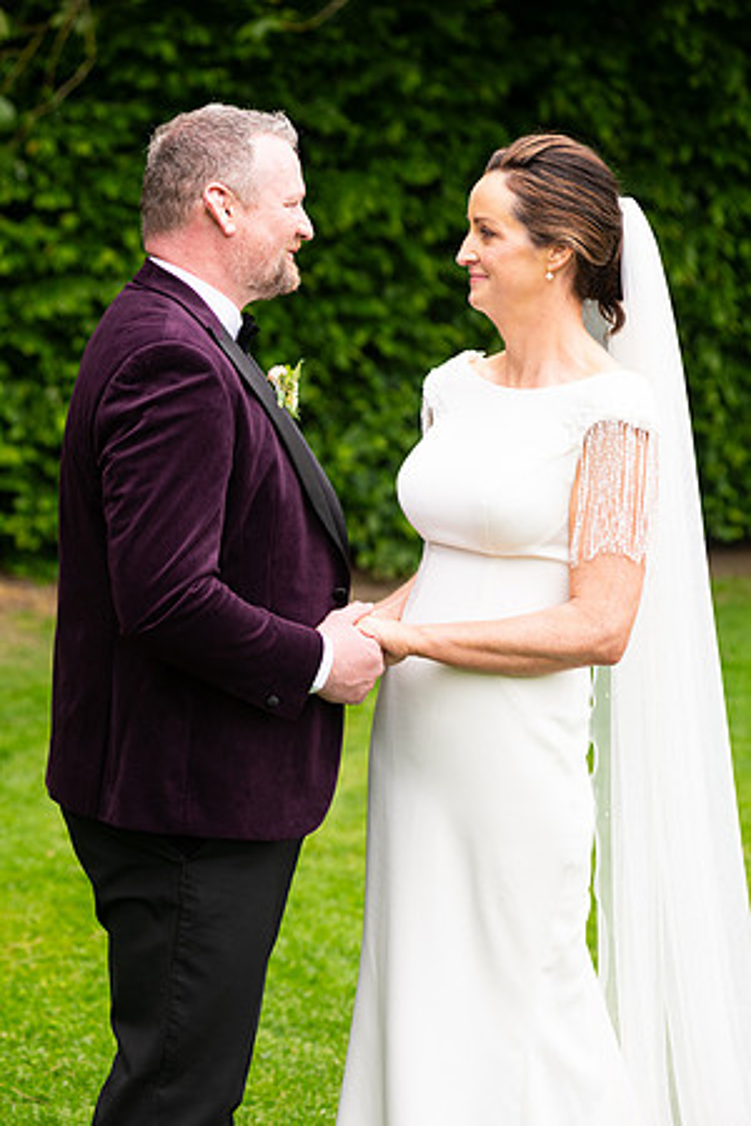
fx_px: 2879
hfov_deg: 14.9
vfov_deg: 22.1
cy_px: 563
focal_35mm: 92
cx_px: 376
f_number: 3.5
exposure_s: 1/200
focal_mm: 92
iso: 250
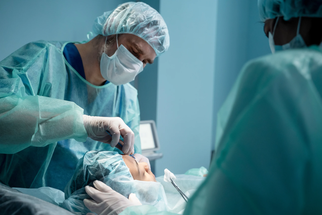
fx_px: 367
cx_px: 161
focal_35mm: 41
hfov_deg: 47.4
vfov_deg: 32.6
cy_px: 108
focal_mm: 41
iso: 1600
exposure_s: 1/200
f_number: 3.5
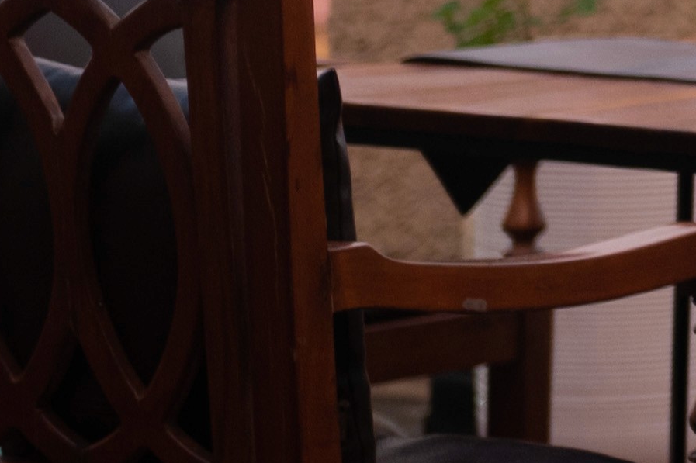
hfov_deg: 6.5
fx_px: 5855
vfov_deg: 4.5
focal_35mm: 303
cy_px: -406
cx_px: 1510
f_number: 2.8
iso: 800
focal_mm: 60
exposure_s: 1/50
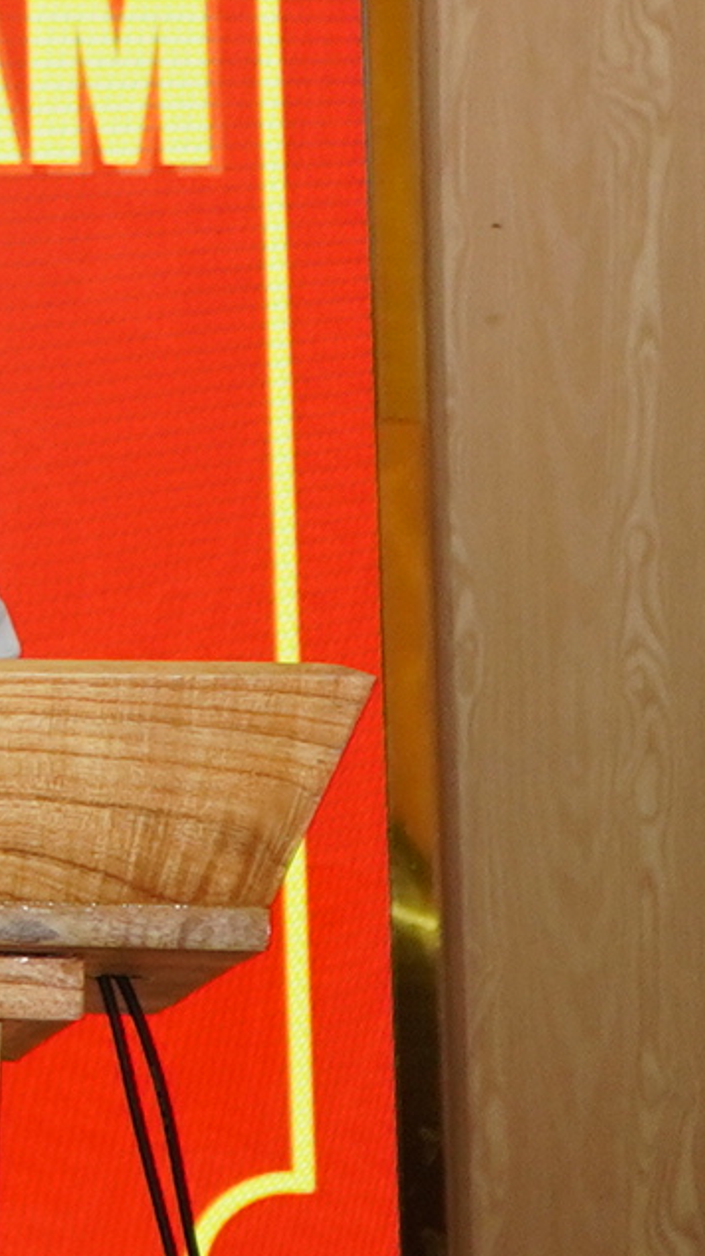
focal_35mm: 164
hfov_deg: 6.2
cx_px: -2065
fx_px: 5458
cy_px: 97
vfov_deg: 13.0
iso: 500
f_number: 4
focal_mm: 22
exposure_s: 1/60
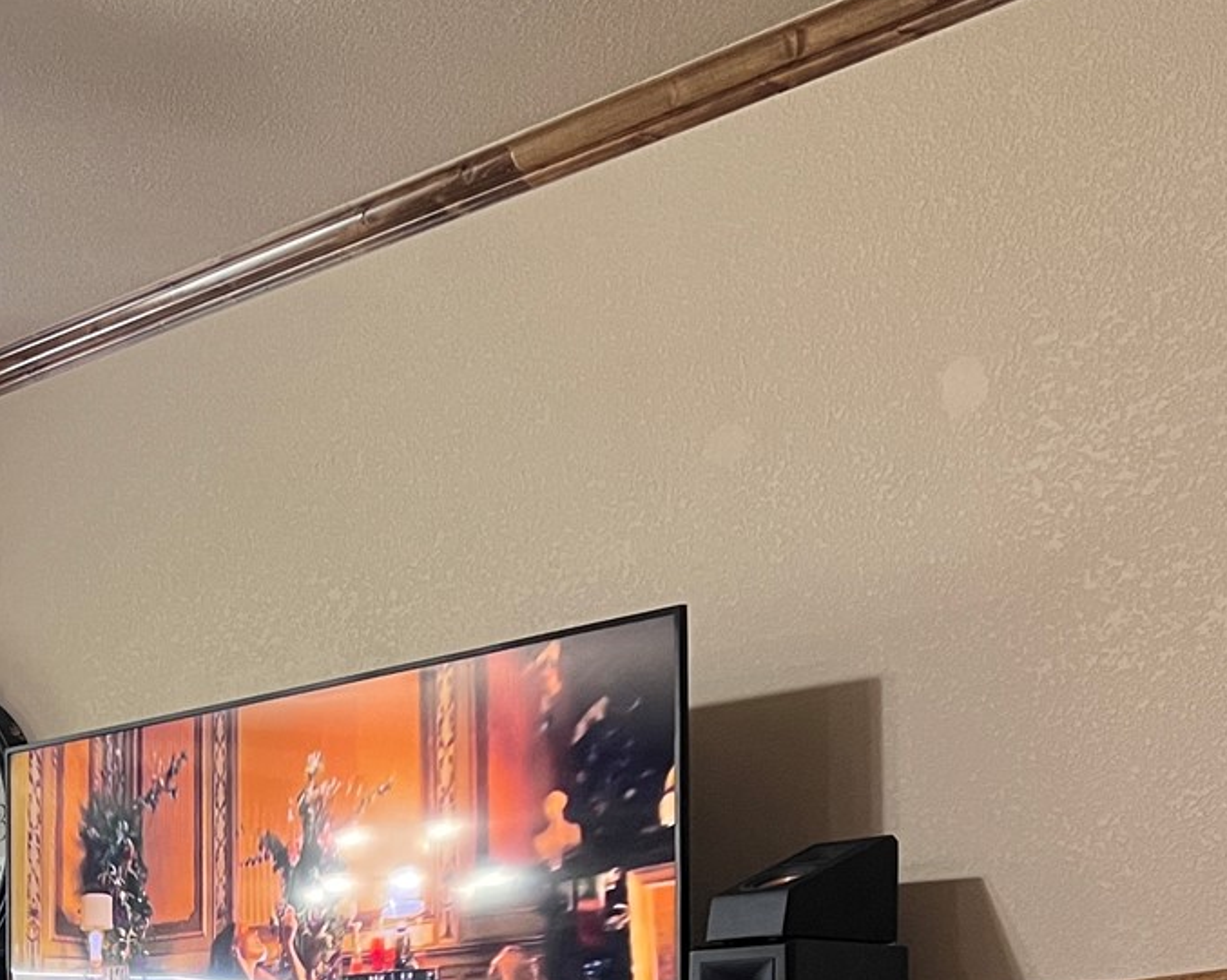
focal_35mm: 72
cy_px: 1147
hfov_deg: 25.0
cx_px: -33
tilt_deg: -1.6
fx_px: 2614
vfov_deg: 20.0
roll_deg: +1.4
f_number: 1.5
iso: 200
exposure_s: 1/60
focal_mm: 5.7
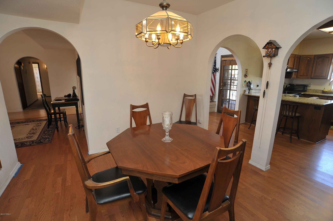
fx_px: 166
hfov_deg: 90.0
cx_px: 166
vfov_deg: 67.3
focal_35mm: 18
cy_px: 110
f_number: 7.1
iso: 500
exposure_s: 1/30
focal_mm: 18
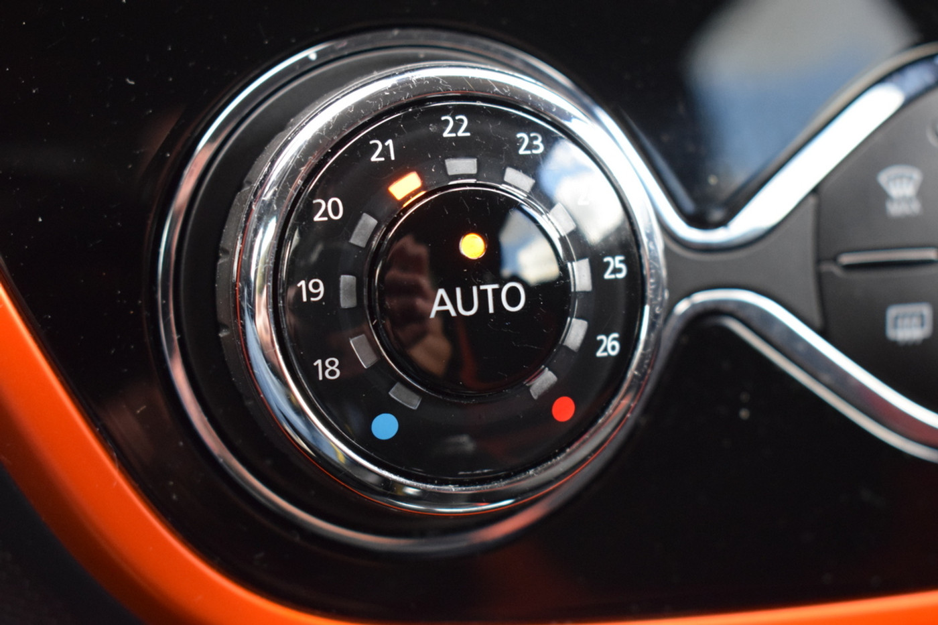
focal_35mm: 68
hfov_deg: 29.9
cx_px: 469
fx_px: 1758
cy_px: 312
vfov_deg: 20.2
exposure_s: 1/125
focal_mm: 45
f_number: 5
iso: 2500
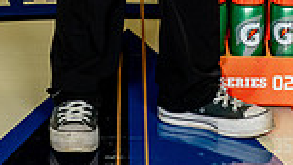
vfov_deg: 5.4
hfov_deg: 10.0
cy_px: -238
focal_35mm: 216
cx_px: 184
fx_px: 1678
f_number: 7.1
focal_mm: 70
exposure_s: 1/250
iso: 800
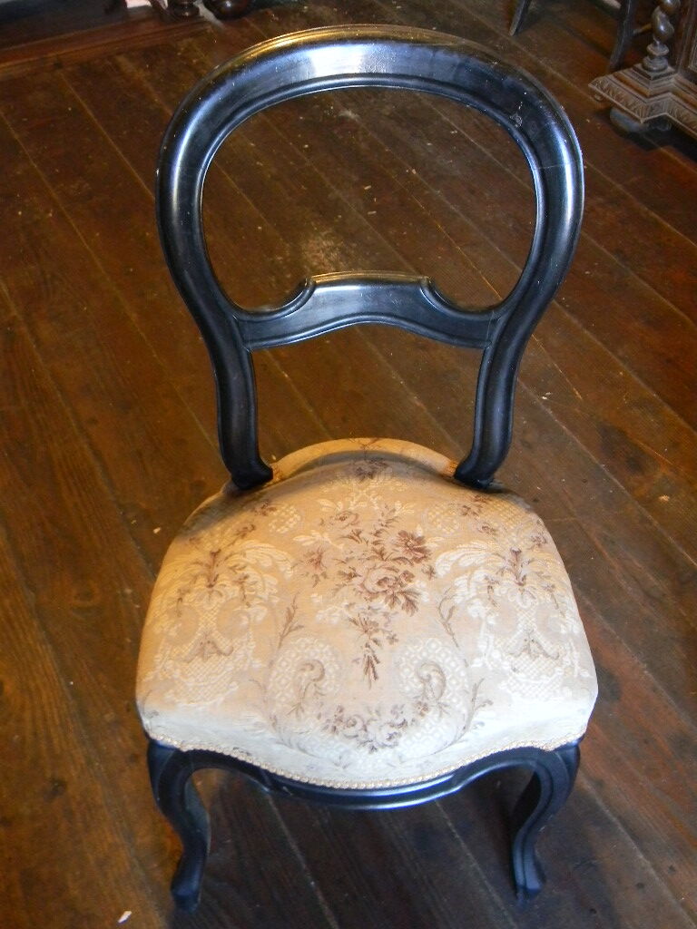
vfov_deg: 45.8
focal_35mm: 41
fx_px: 1101
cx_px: 348
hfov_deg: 35.1
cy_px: 464
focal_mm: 7.3
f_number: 3.8
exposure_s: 1/5.6
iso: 400
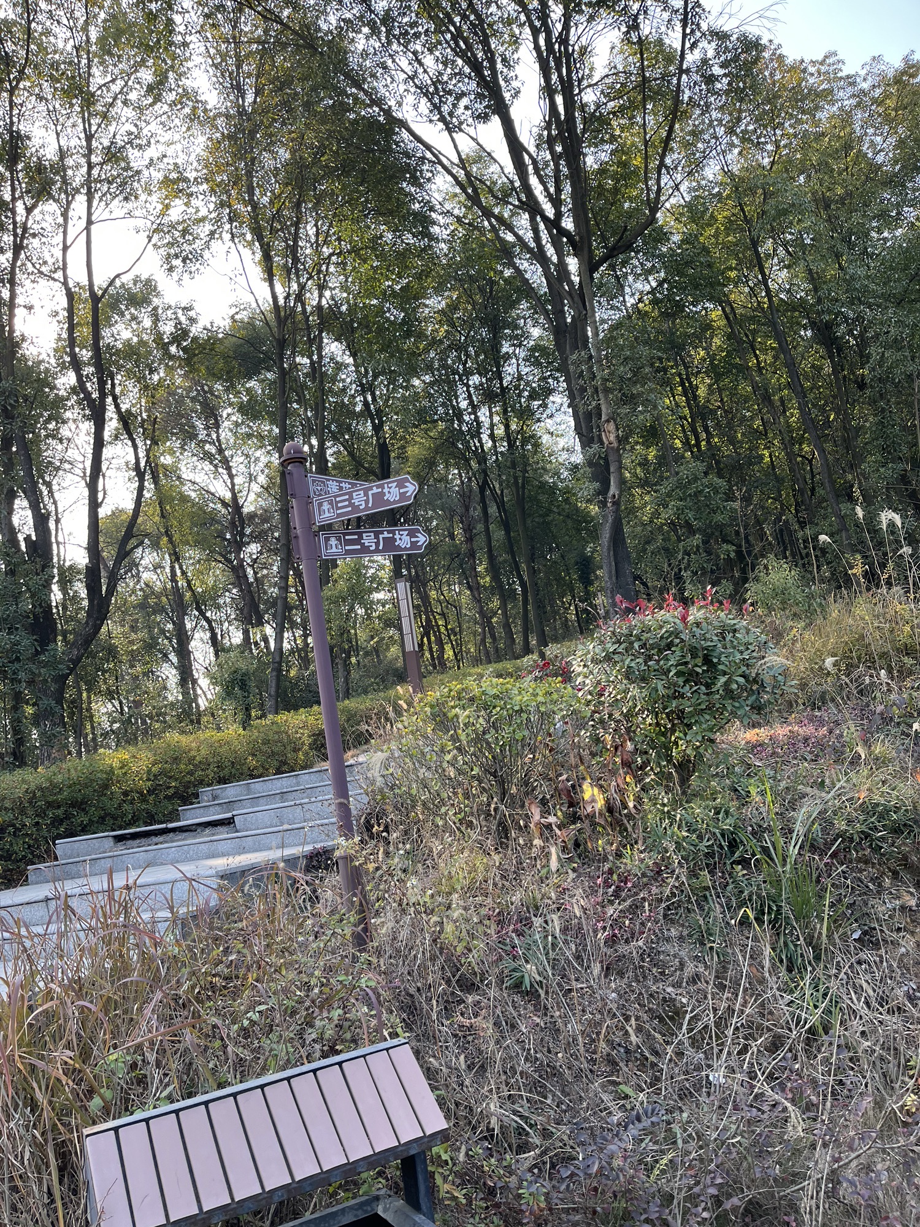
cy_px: 614
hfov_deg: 53.1
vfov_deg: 67.3
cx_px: 460
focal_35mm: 26
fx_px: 921
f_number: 1.6
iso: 50
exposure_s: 1/324
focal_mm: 5.1
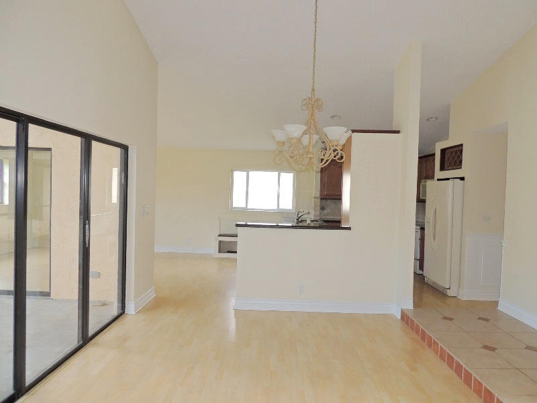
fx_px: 372
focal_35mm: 24
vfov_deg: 56.8
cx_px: 268
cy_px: 202
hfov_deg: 71.6
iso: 140
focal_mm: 4.3
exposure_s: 1/40
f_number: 3
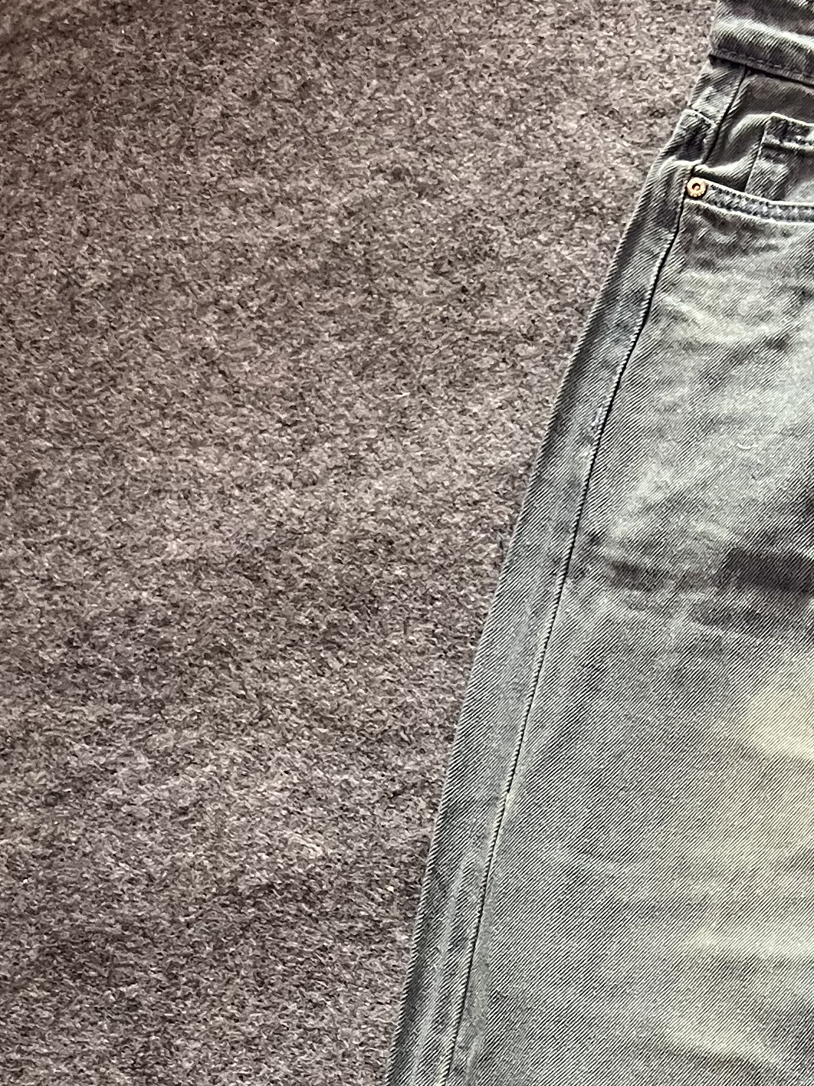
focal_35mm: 74
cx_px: 1042
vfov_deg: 24.0
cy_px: 1290
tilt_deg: -79.3
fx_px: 2321
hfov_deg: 18.6
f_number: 1.5
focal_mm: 5.7
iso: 200
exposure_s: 1/50
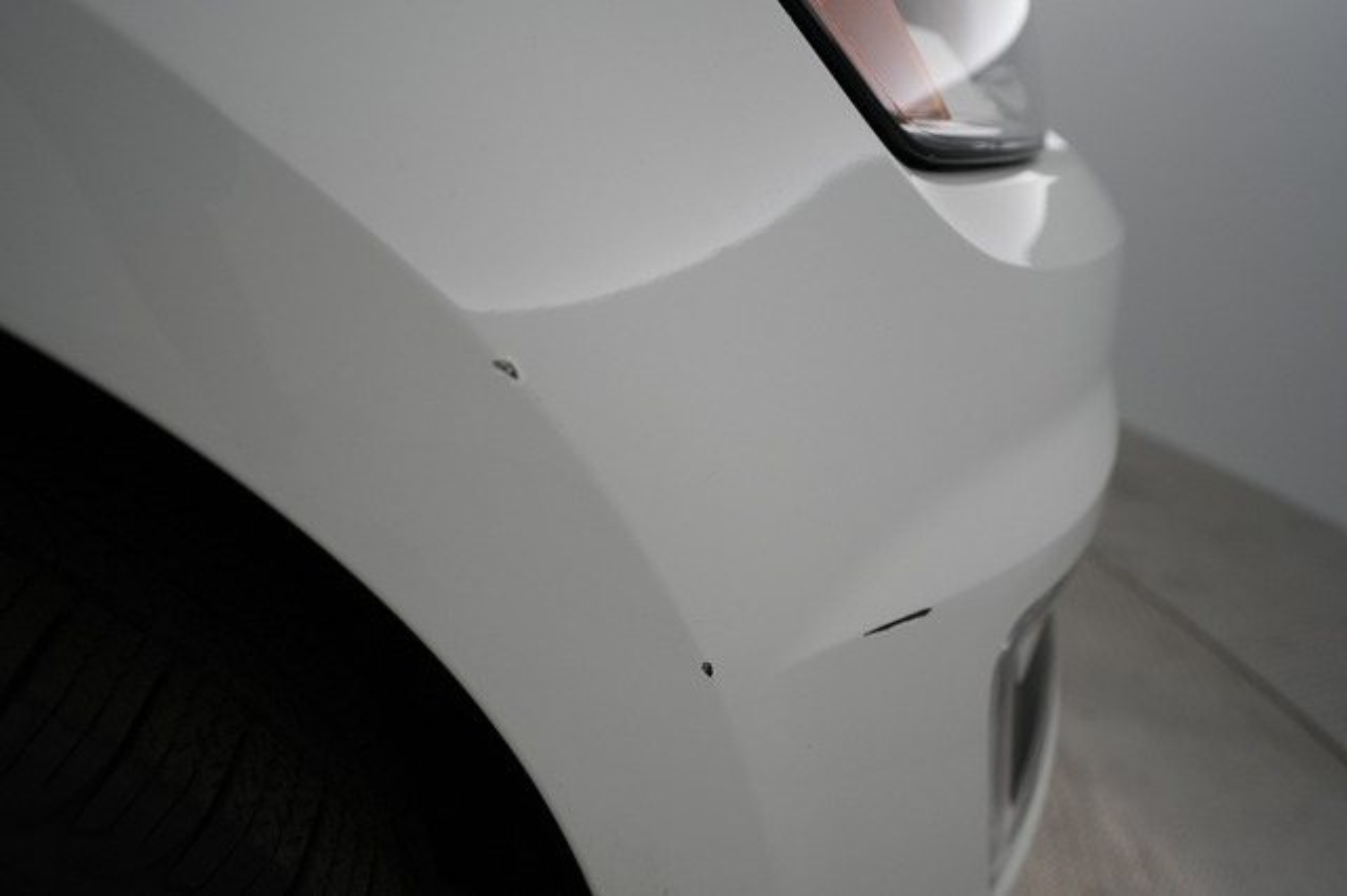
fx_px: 1047
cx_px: 674
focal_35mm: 28
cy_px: 448
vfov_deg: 46.4
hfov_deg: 65.5
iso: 1000
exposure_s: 1/100
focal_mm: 28
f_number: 5
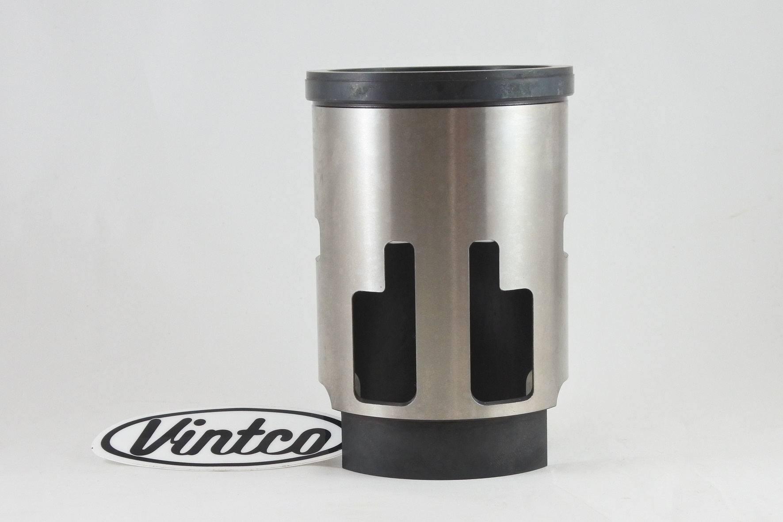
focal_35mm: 55
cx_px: 392
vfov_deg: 24.6
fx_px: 1196
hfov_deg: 36.2
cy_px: 261
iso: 560
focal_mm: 20.6
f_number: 4.8
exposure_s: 1/125
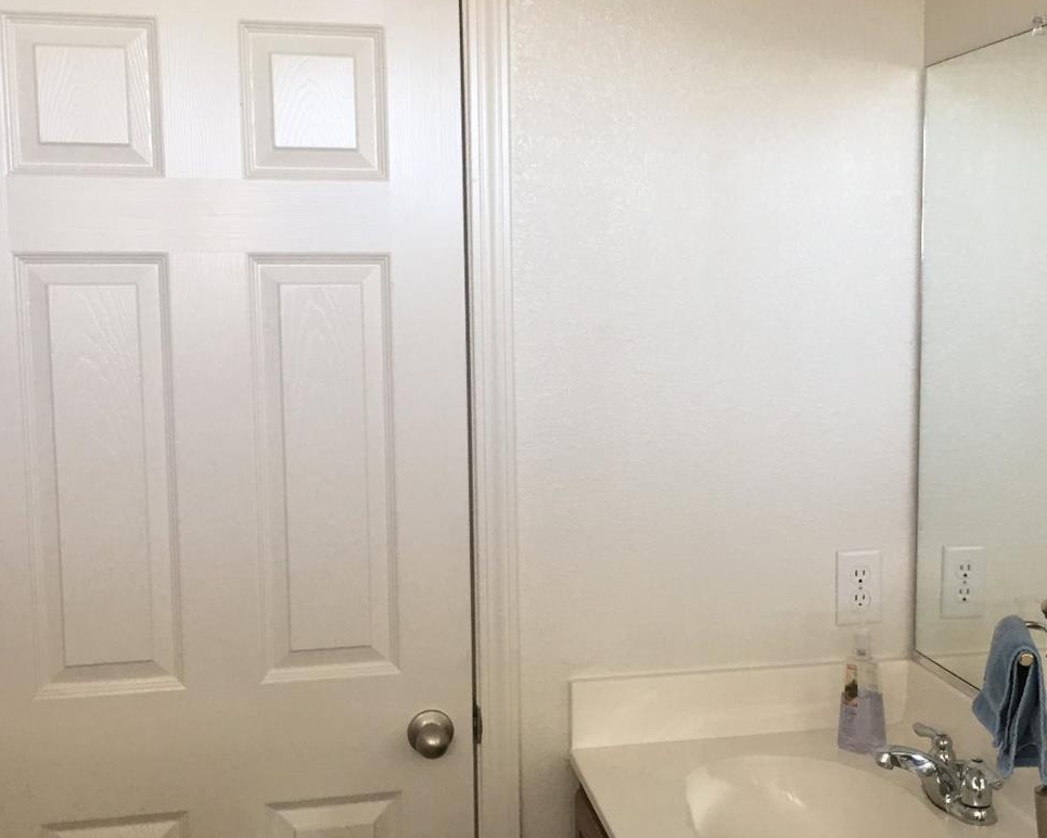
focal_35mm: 44
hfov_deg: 41.7
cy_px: 442
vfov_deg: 34.1
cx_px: 654
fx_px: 1363
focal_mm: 4.15
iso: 32
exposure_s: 1/30
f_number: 2.2
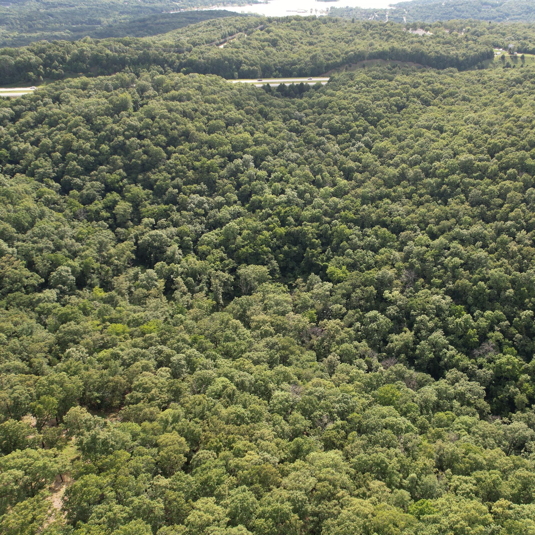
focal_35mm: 29
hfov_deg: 54.9
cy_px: 273
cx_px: 340
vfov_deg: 55.6
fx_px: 507
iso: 100
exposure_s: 1/80
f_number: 2.8
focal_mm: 8.38
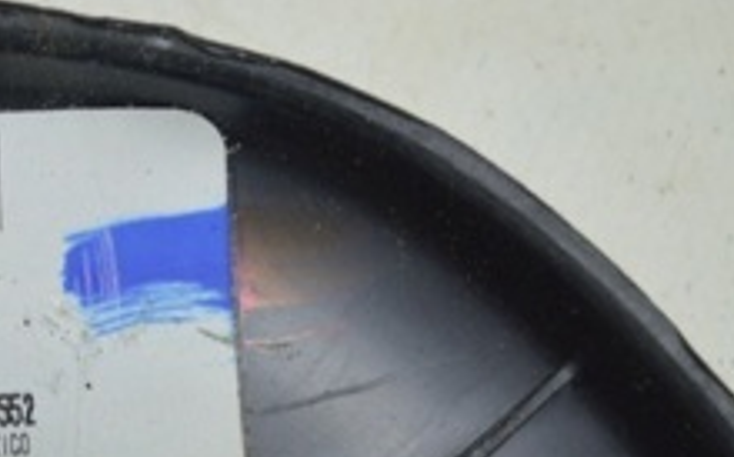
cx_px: -217
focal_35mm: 155
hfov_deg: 13.0
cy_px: 329
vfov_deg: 8.4
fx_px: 3107
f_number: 4.5
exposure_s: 1/40
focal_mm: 35
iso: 400
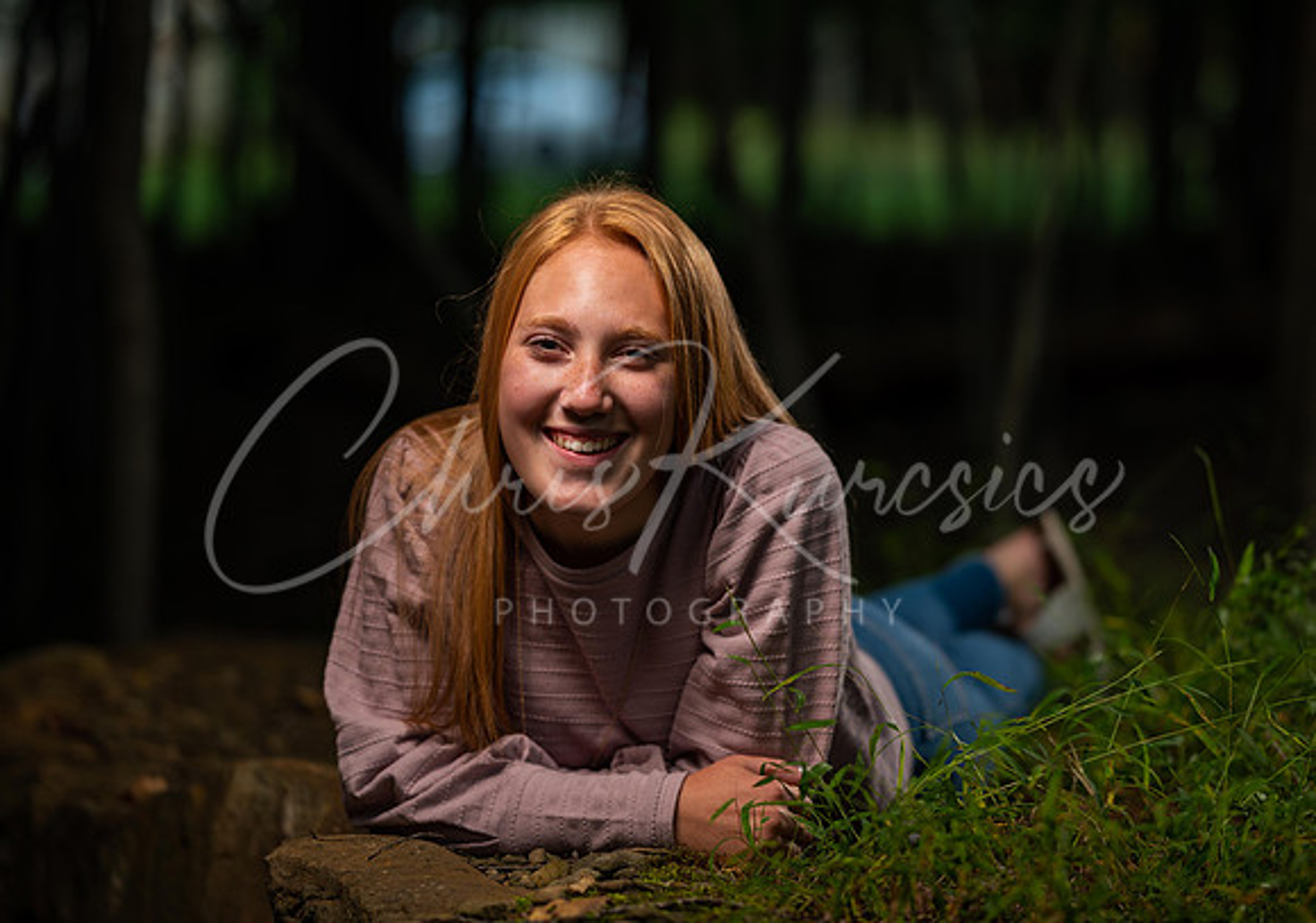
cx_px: 824
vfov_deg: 13.5
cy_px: 413
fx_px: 3887
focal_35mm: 105
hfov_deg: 19.2
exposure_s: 1/320
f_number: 1.8
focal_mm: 85
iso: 80
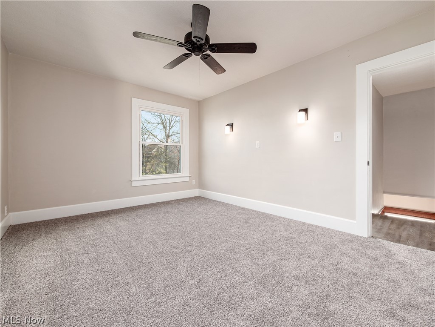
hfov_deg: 102.1
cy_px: 164
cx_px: 218
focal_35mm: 14
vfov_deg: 85.7
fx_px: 176
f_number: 8
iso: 100
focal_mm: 7
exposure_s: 1/40
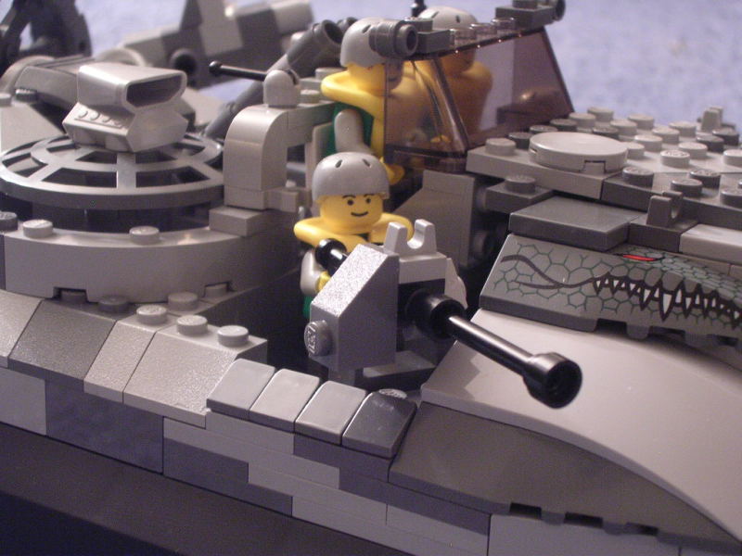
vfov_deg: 19.4
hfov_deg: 25.7
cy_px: 278
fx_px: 1629
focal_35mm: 76
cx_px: 371
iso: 400
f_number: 3.9
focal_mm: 11.6
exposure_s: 1
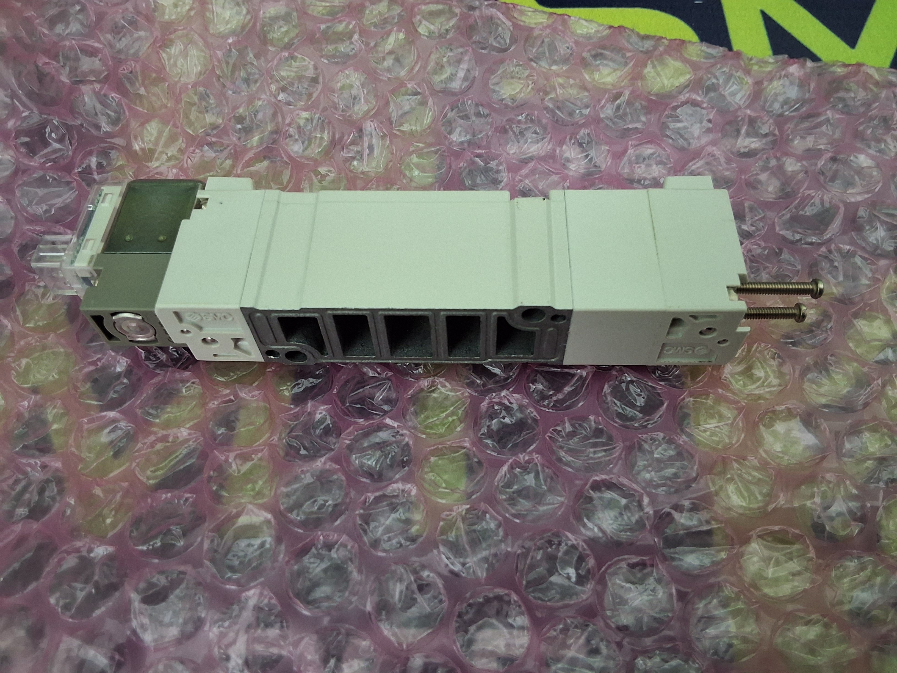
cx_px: 448
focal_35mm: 28
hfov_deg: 63.4
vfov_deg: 49.7
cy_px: 336
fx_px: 726
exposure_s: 1/20
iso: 320
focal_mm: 2.91
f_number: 1.9
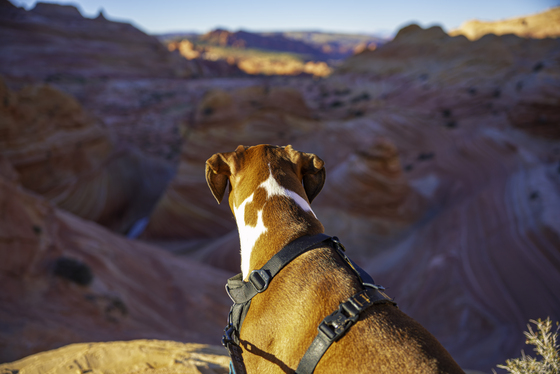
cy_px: 187
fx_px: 601
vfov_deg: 34.6
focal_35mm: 39
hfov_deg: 50.0
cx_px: 280
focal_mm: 38.6
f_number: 2.8
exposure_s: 1/500
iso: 100
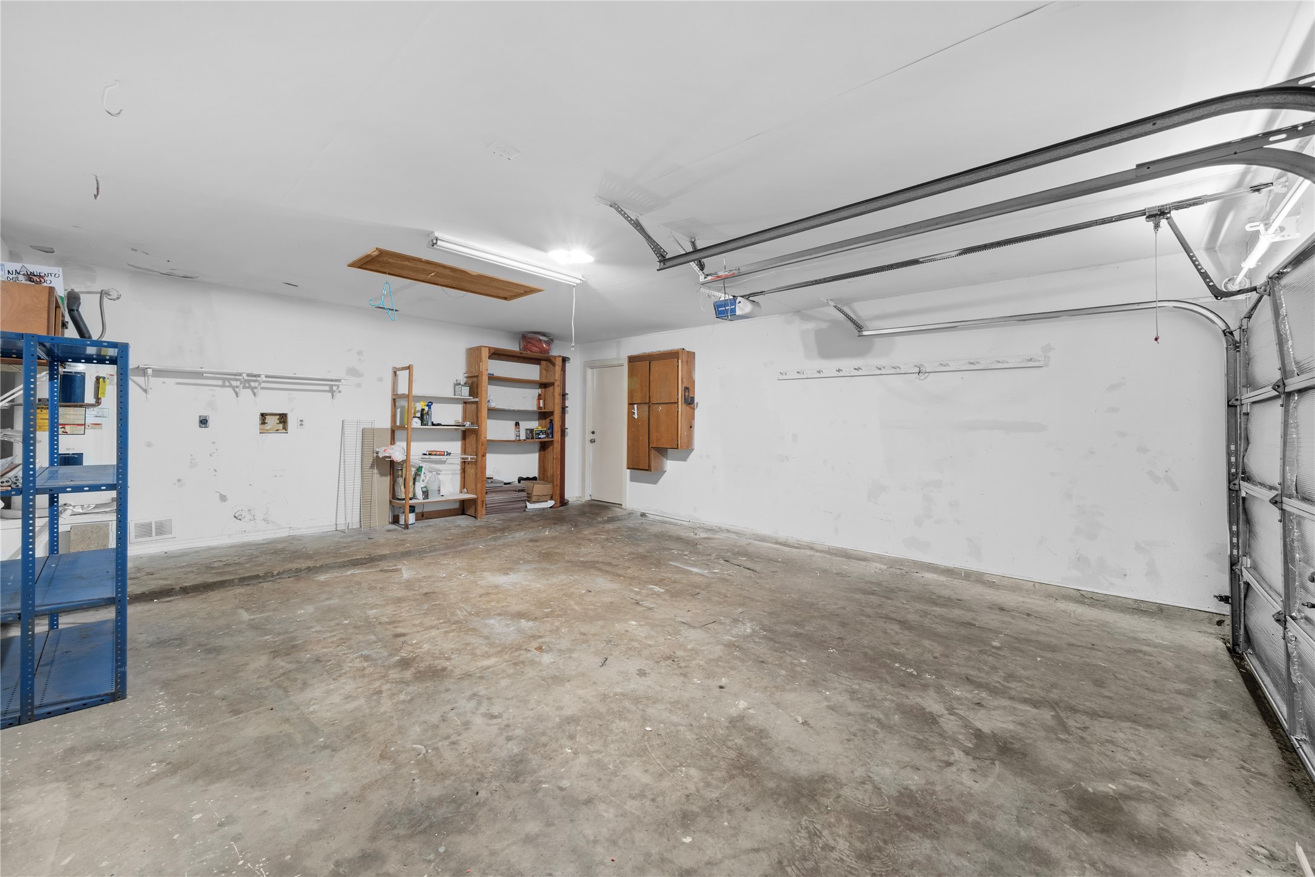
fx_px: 475
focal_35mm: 13
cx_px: 658
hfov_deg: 108.3
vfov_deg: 85.4
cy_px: 438
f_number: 8
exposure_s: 10
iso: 200
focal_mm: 13
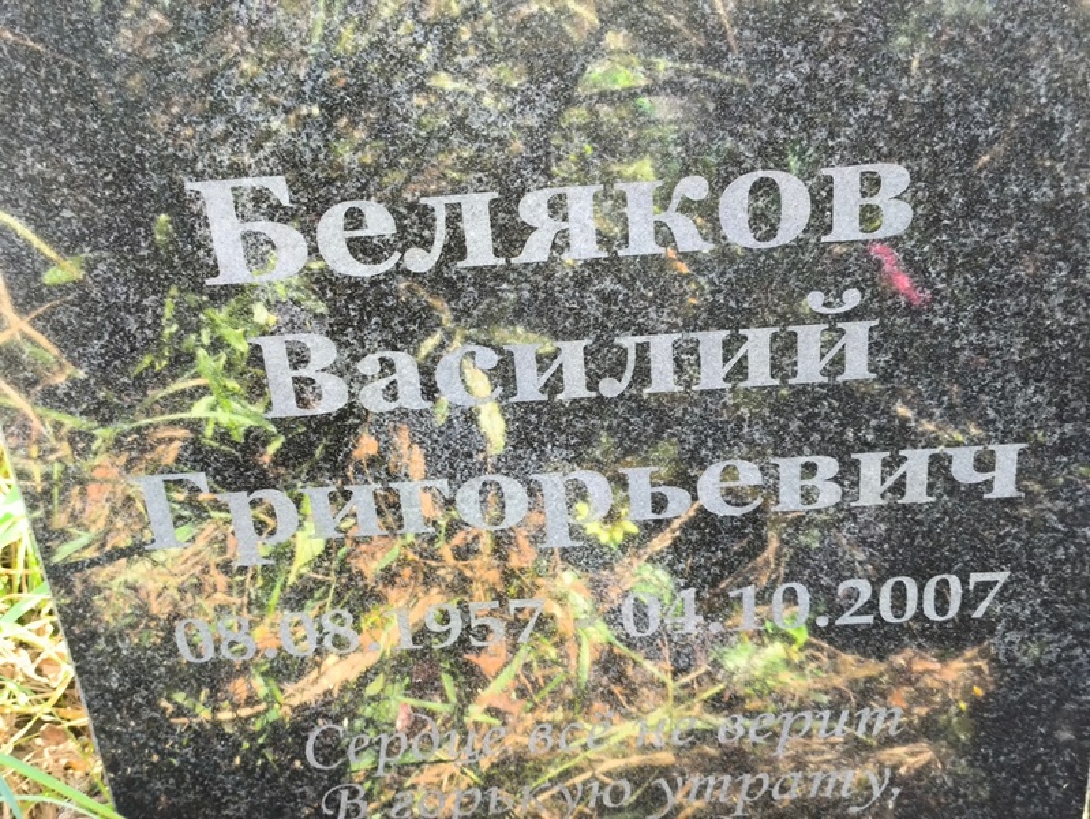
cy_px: 410
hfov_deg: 38.2
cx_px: 545
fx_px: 1575
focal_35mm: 50
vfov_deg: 29.1
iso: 100
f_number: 1.7
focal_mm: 4.71
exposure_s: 1/60
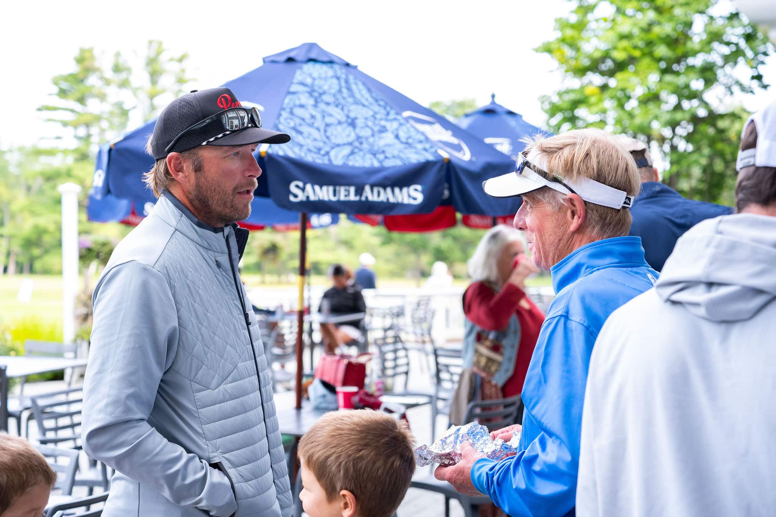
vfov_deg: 21.6
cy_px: 258
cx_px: 388
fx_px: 1358
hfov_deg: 31.9
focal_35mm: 63
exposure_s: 1/500
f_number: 4
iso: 1250
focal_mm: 63
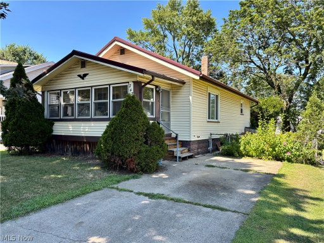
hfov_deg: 67.3
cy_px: 122
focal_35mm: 26
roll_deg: -0.5
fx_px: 243
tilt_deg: -0.4
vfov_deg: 53.1
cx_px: 162
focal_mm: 5.96
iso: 50
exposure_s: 1/693
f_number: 1.6
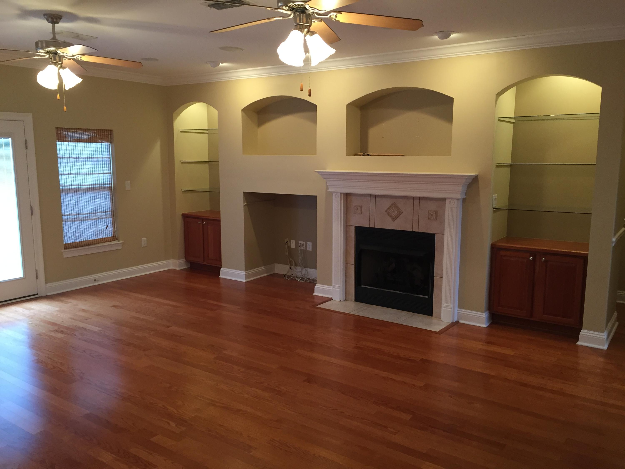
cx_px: 312
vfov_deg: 48.2
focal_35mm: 29
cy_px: 234
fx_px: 524
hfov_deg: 61.7
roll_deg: -0.4
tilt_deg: -9.1
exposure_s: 1/30
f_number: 2.2
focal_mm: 4.15
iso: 100
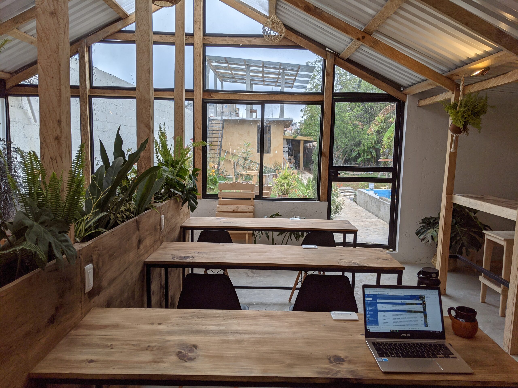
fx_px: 404
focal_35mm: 27
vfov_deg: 51.4
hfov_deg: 65.3
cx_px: 259
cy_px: 194
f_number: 1.8
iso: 56
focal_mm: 4.44
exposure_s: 1/1565
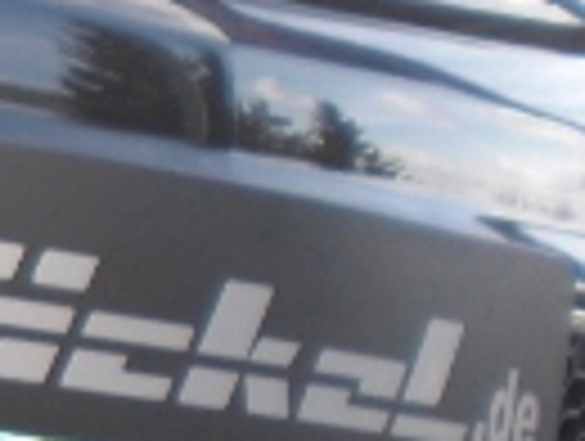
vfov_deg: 6.4
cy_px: 482
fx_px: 3945
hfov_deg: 7.7
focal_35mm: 233
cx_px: -963
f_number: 3.1
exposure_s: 1/125
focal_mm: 6.3
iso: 64
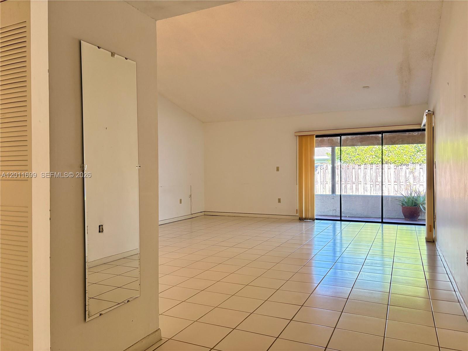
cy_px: 176
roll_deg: +0.8
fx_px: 352
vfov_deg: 53.1
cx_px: 234
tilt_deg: -0.1
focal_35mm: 26
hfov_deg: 67.3
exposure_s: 1/120
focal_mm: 5.96
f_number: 1.6
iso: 160
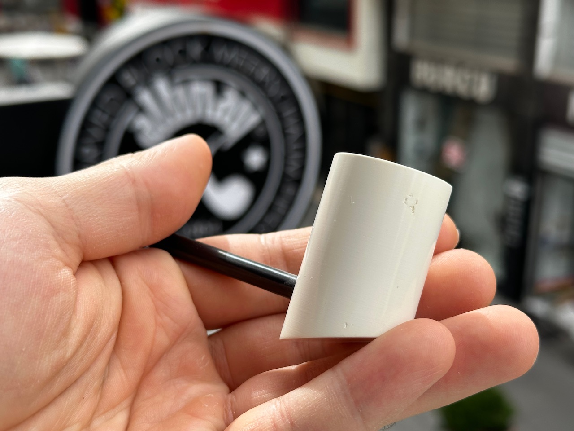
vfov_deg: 30.3
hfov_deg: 39.7
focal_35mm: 48
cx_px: 287
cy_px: 216
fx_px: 796
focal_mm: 6.86
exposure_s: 1/1062
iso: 64
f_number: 1.78
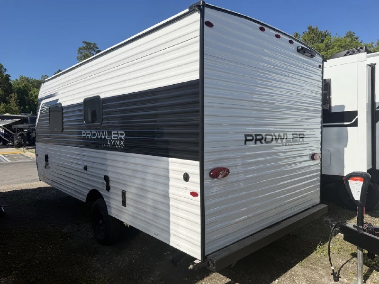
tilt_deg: -0.9
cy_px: 142
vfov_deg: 56.8
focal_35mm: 24
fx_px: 263
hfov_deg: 71.6
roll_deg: +0.2
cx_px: 190
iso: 80
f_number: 1.78
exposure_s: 1/6711
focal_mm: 6.76
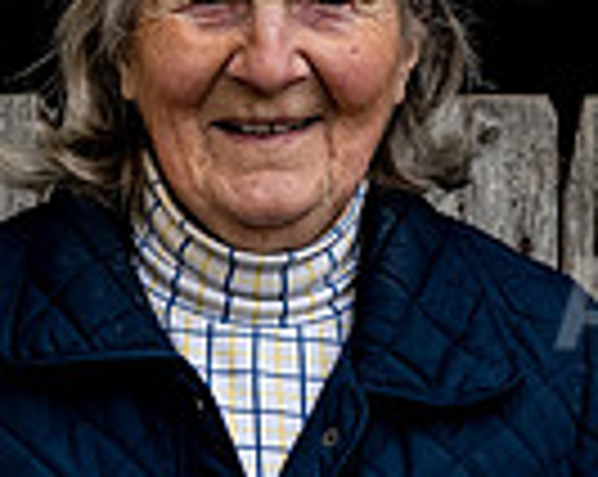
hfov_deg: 6.8
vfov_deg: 5.4
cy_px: 206
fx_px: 5054
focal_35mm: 286
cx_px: 391
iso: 200
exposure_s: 1/500
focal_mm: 35
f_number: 5
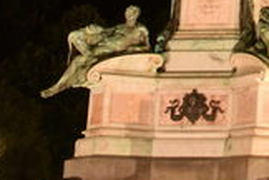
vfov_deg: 8.5
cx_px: 452
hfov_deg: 12.3
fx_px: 1166
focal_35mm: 156
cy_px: -128
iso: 100
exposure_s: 20
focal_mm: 28
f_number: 16
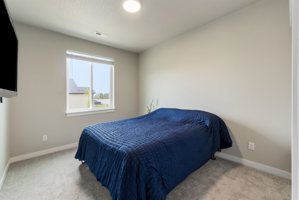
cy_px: 100
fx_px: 125
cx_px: 150
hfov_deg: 100.4
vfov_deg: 77.3
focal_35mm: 15
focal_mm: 10
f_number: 8
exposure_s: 1/8
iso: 250
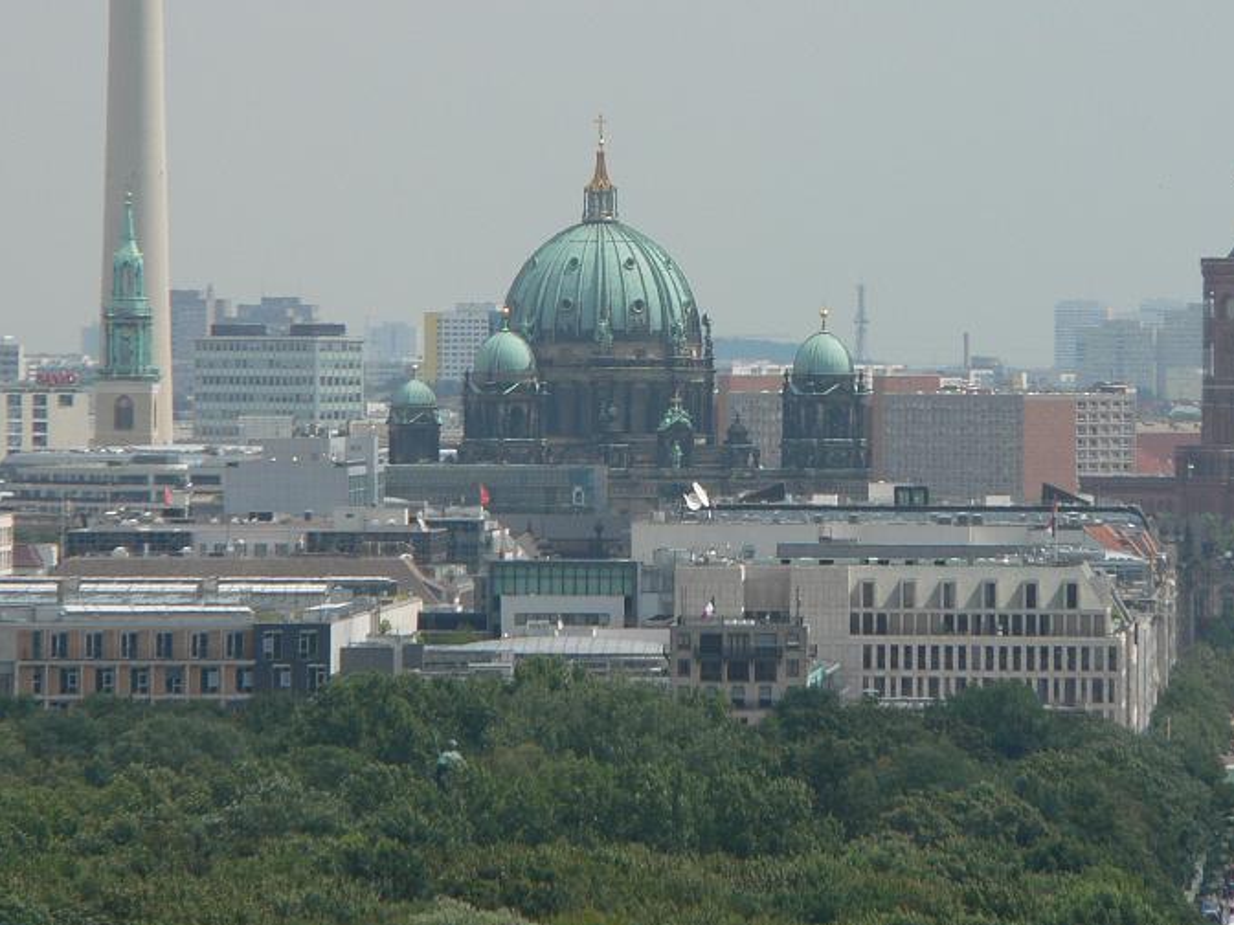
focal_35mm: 514
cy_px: 387
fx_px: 18323
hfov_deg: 3.9
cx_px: 613
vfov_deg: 2.9
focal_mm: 72
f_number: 5.6
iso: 80
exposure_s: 1/500
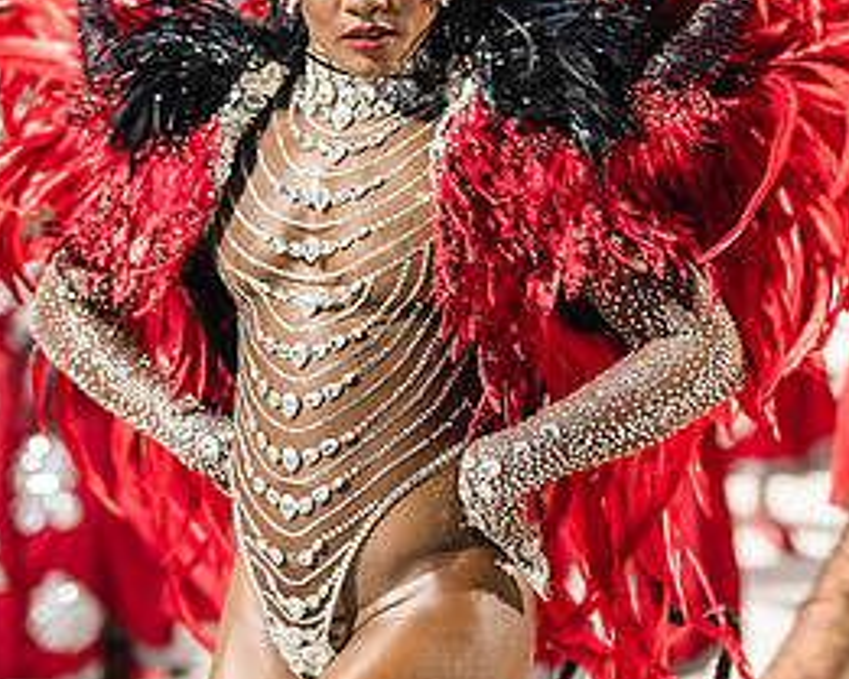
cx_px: 410
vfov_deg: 18.9
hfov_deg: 23.6
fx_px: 2036
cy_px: 214
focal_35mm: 81
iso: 360
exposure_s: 1/320
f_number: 1.8
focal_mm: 50
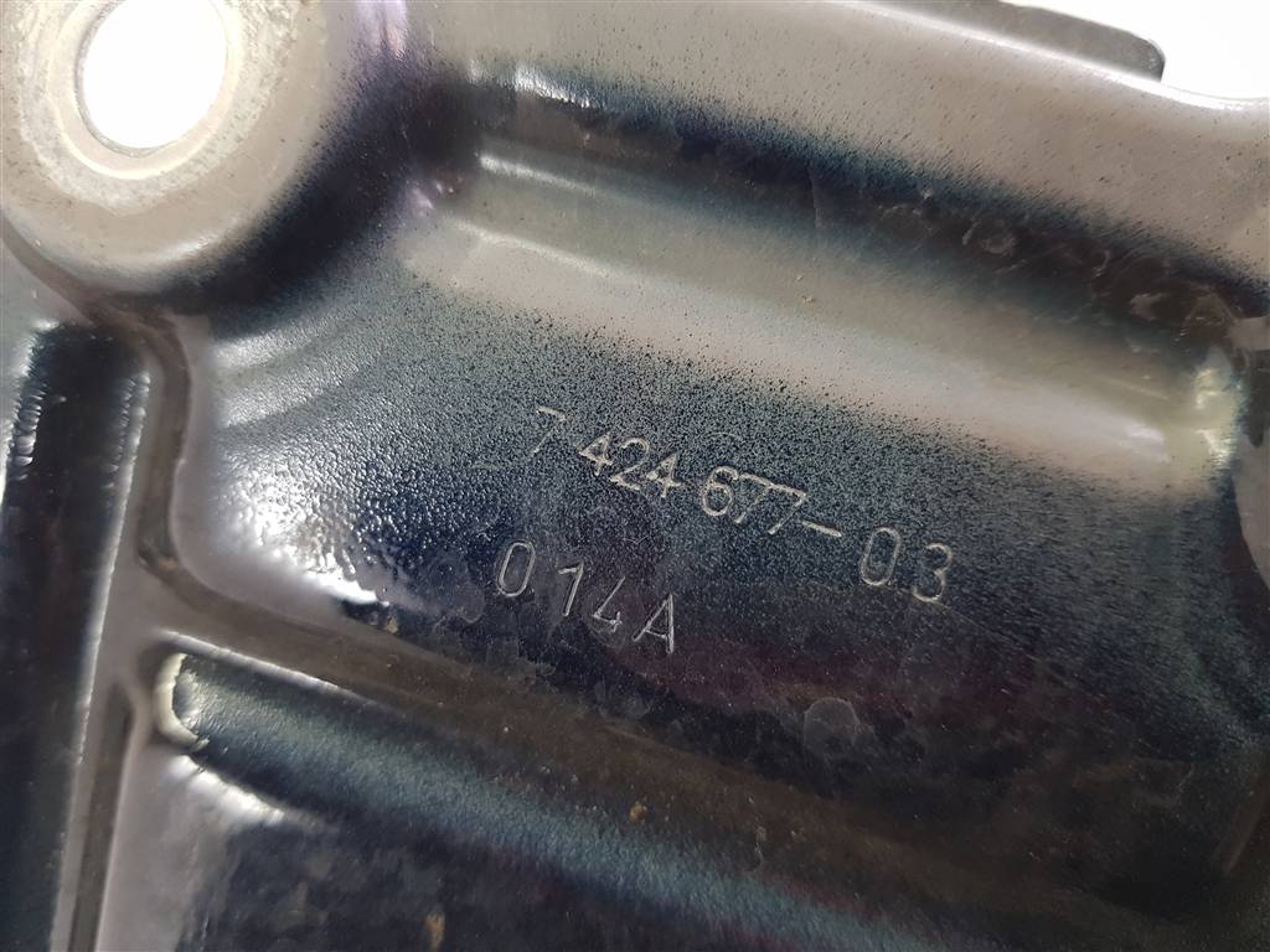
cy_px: 476
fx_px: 954
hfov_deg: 67.3
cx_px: 635
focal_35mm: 26
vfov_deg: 53.1
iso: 160
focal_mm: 4.2
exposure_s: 1/100
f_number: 1.7
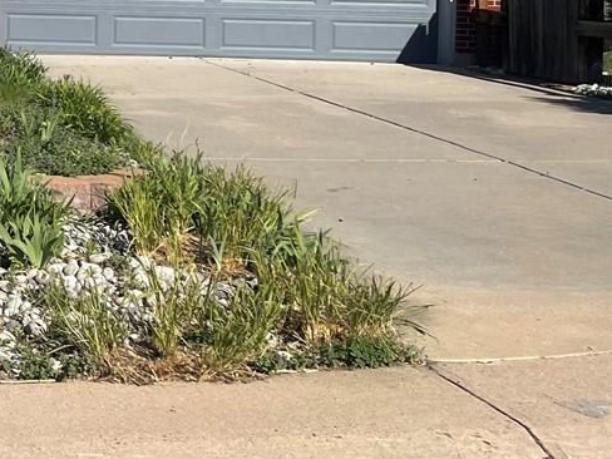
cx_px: -376
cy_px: -55
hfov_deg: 19.7
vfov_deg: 17.3
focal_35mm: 82
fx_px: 1450
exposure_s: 1/4049
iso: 32
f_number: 1.6
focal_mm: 5.1
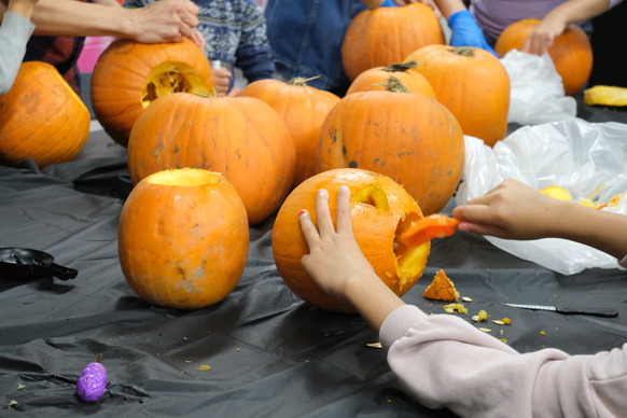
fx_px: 1184
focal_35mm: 68
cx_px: 314
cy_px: 209
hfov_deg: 29.7
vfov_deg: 20.0
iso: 6400
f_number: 5.6
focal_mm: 45
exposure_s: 1/105
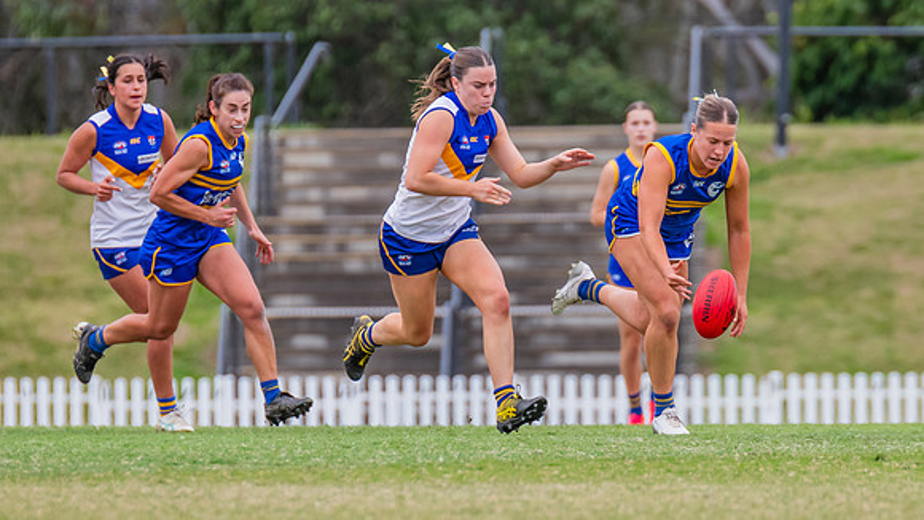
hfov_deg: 2.6
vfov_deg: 1.5
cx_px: 707
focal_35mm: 829
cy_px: 281
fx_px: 20316
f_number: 6.3
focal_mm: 420
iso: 800
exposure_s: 1/1250
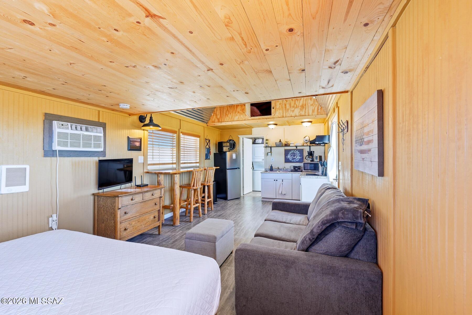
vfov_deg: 81.2
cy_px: 158
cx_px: 236
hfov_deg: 104.3
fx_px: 184
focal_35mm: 14
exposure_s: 1/13
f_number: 8
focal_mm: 14
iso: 400
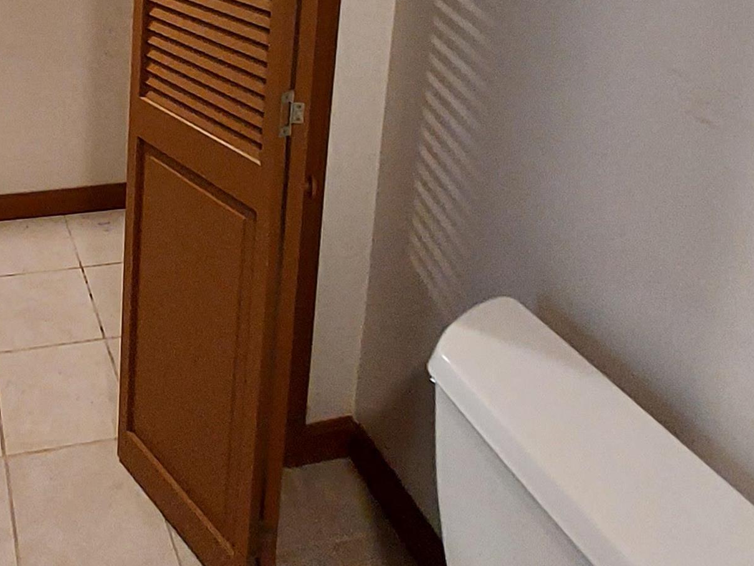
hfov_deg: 48.8
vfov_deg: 34.2
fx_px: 719
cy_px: -120
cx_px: 62
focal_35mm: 33
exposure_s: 1/60
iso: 320
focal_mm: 1.42
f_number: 2.2
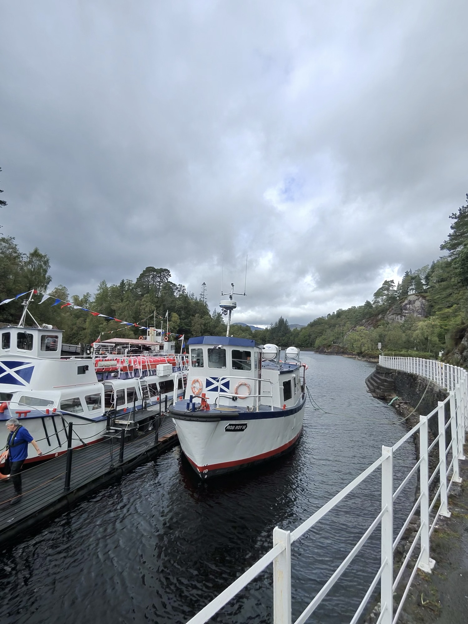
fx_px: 234
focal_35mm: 13
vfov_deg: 106.2
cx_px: 234
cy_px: 312
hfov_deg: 89.9
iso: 54
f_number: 2.2
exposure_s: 1/625
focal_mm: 2.24
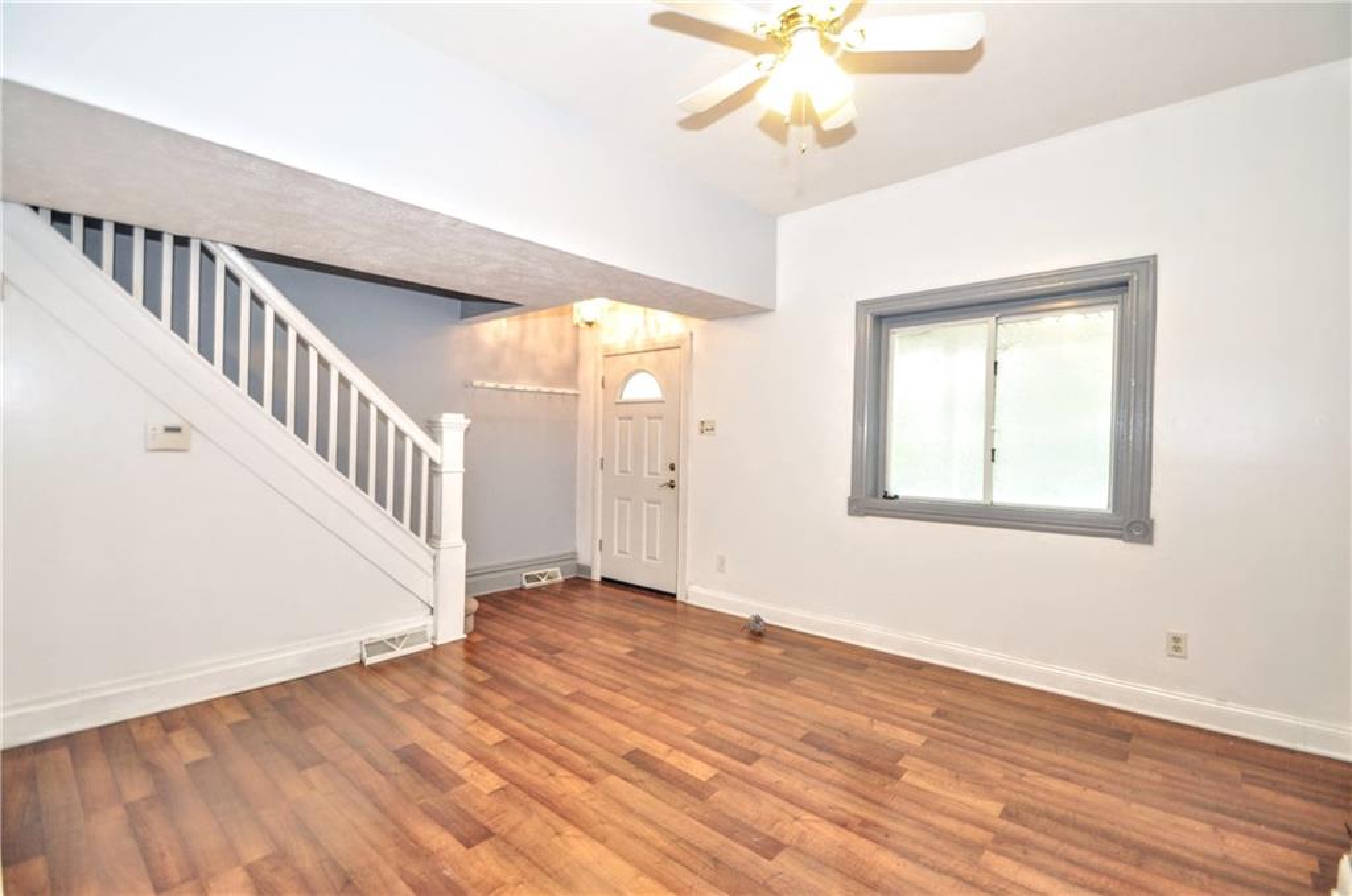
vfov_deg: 77.1
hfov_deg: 100.5
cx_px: 676
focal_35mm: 15
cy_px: 448
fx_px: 562
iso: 500
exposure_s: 1/60
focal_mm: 10
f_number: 4
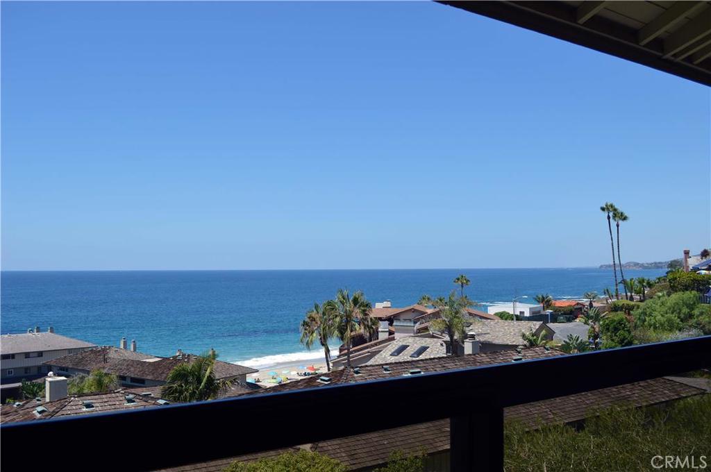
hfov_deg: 57.3
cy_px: 236
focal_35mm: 33
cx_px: 356
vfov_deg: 39.9
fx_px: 651
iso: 100
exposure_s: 1/500
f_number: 5.6
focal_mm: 22
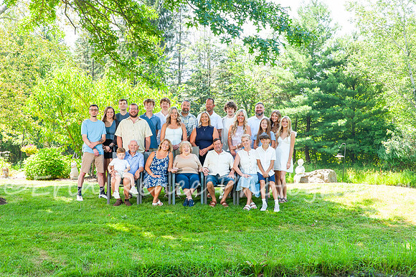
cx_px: 208
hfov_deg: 28.9
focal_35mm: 70
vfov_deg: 19.4
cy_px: 138
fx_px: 808
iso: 800
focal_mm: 70
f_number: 13
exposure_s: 1/100
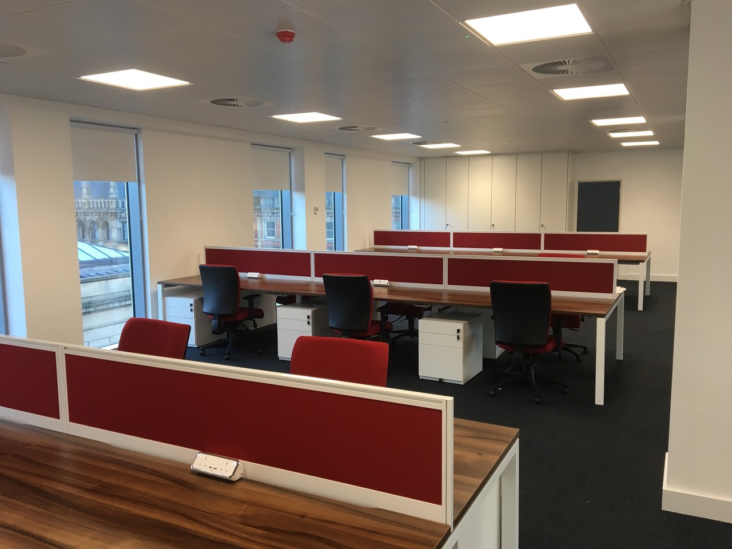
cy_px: 274
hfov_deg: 61.7
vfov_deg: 48.2
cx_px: 366
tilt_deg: -7.4
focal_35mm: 29
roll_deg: +1.2
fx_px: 613
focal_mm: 4.15
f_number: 2.2
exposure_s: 1/33
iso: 40
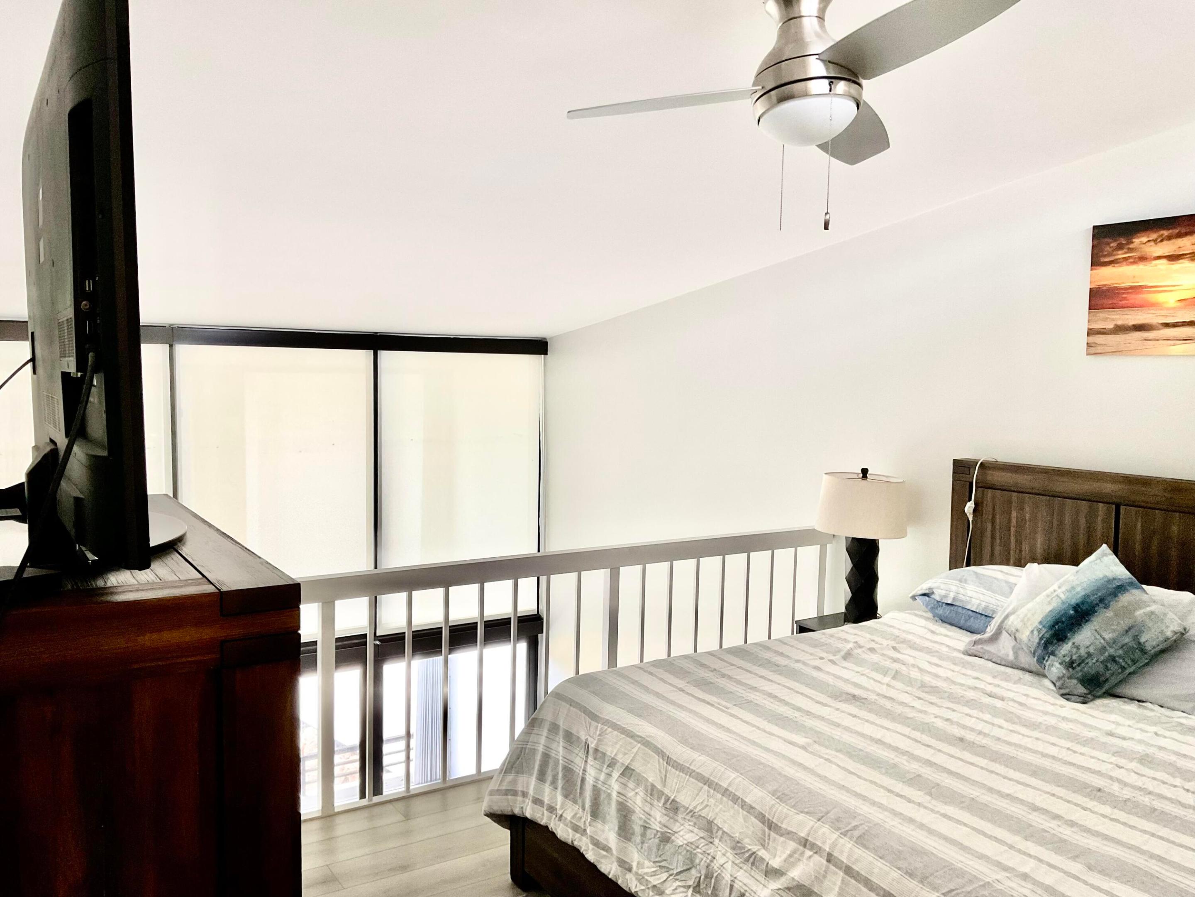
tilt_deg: -4.2
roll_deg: -0.8
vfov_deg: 48.2
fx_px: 1001
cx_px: 598
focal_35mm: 29
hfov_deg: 61.7
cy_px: 448
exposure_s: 1/60
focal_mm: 3
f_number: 1.8
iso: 50
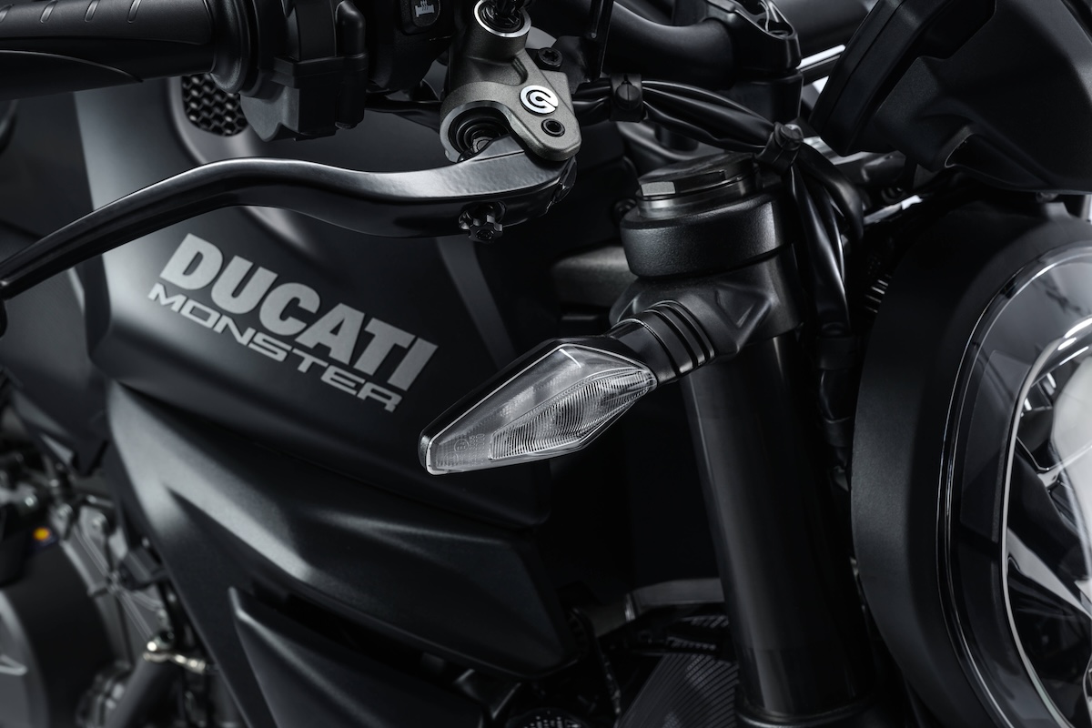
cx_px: 546
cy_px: 364
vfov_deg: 25.5
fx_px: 1608
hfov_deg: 37.5
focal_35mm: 53
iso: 100
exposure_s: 1/125
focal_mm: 53
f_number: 11
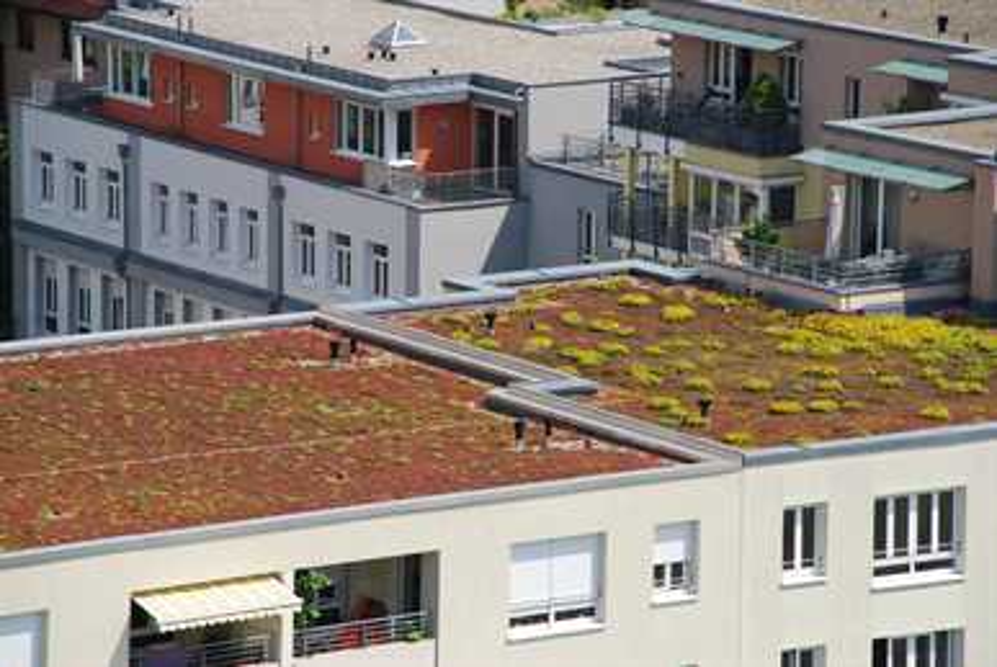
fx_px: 5614
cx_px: 498
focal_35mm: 202
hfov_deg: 10.1
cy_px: 334
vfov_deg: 6.8
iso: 100
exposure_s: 1/160
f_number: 9
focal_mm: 135
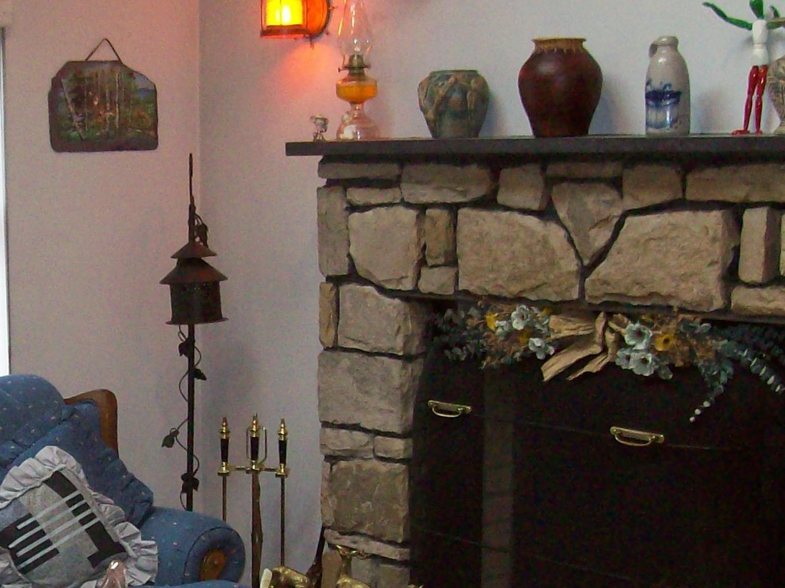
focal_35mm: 78
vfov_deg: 18.6
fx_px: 1768
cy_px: 499
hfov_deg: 24.5
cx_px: 118
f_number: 2.7
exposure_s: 1/64
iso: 200
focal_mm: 6
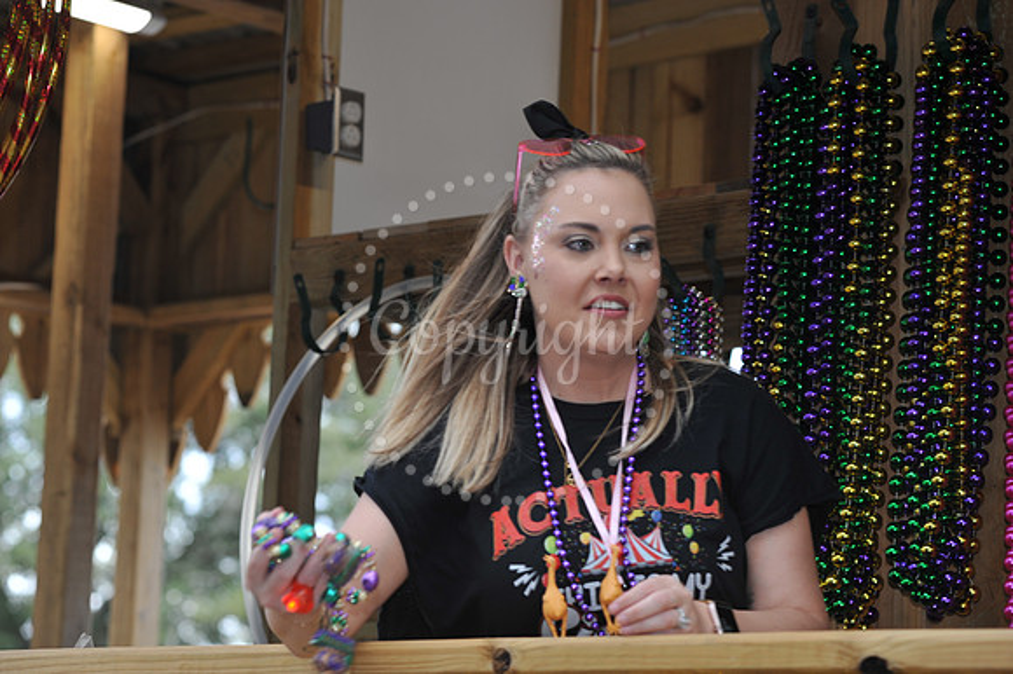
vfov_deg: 11.4
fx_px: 3375
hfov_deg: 17.1
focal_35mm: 120
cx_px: 506
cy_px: 337
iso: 250
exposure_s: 1/80
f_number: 6.3
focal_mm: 120
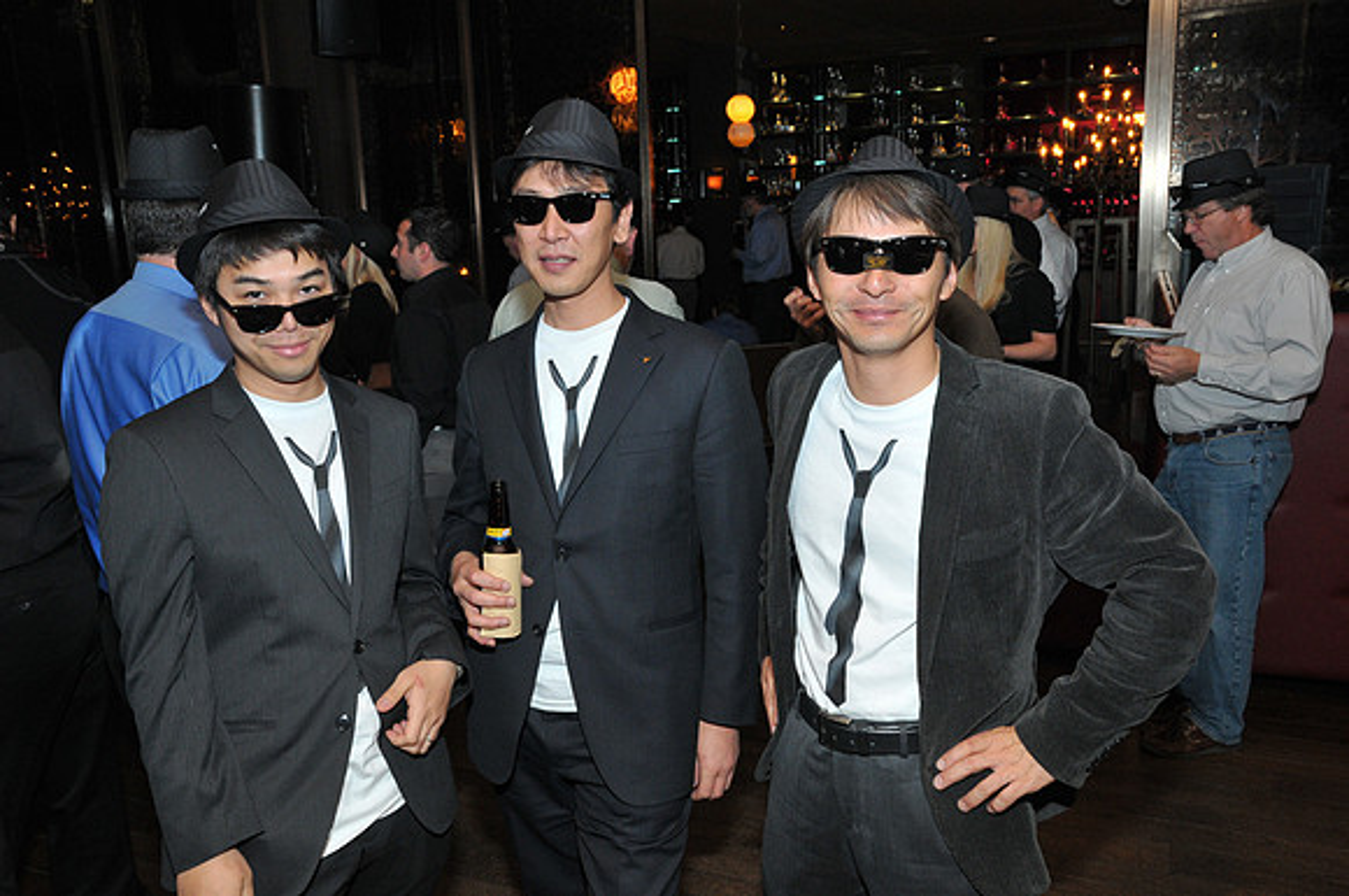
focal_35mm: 30
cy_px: 448
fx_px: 1123
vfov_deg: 43.5
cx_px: 674
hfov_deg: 62.0
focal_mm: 20
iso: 640
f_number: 5.6
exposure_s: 1/40
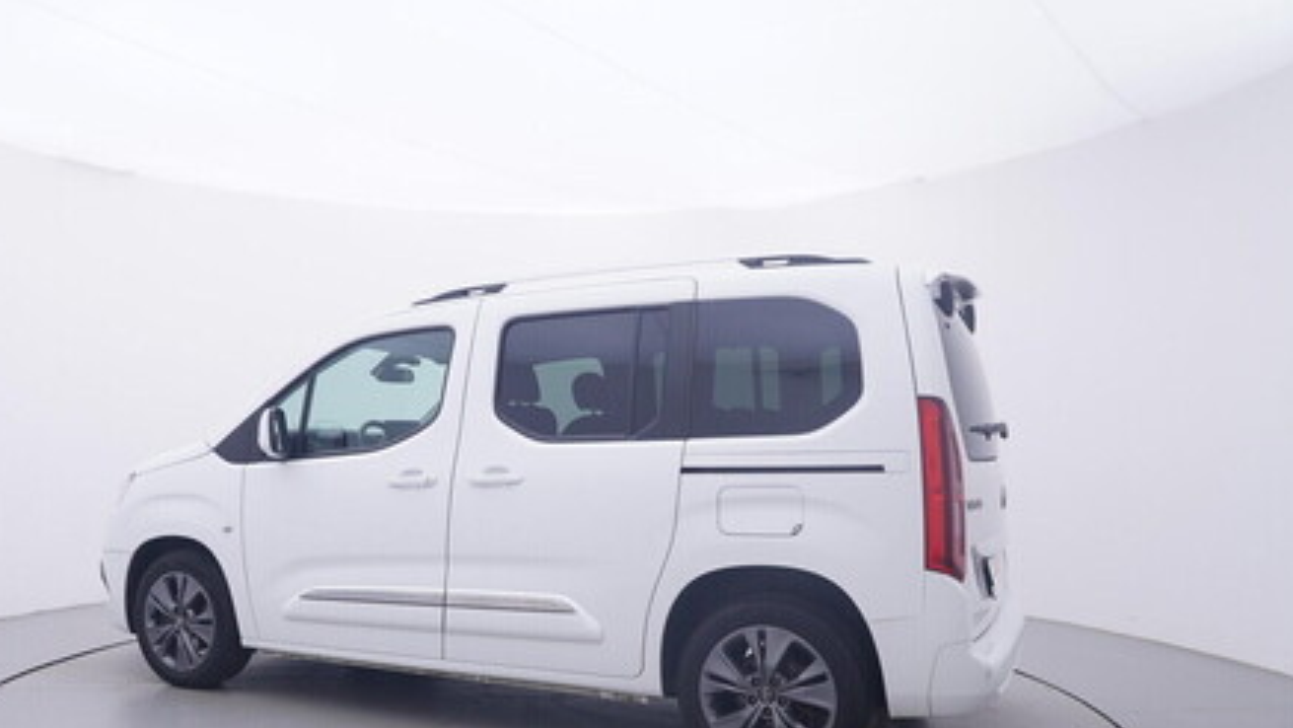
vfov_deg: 38.9
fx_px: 1017
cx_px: 534
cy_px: 493
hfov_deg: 64.4
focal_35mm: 30
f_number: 5
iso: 200
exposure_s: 1/80
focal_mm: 15
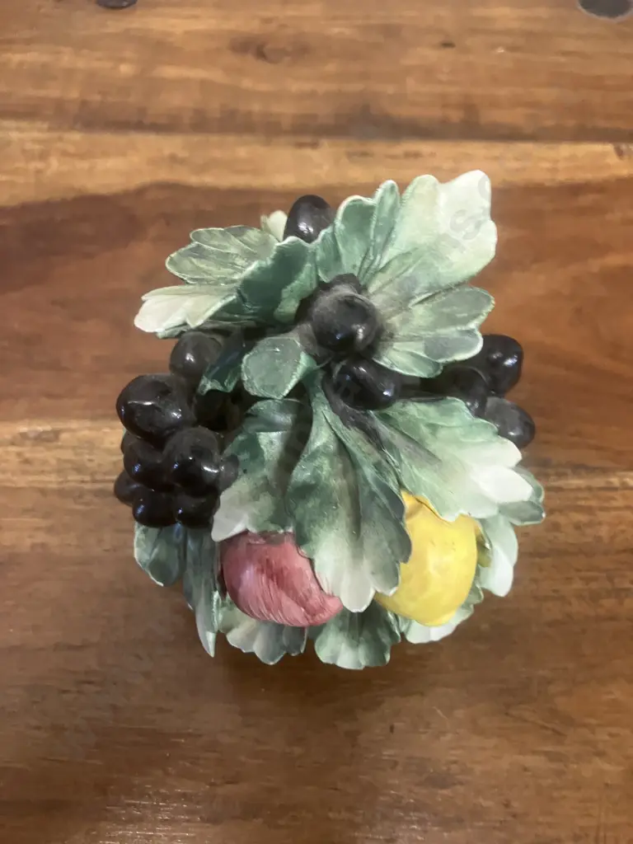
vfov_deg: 63.4
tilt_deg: -60.9
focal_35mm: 28
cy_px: 422
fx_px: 683
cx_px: 316
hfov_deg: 49.7
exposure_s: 1/33
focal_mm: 3.99
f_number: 1.8
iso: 250
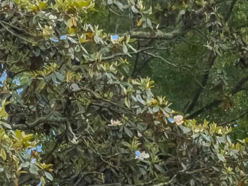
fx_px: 2057
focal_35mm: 287
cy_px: 691
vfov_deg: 4.8
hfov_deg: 6.7
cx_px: 507
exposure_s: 1/2200
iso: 80
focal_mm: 6.76
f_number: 1.8
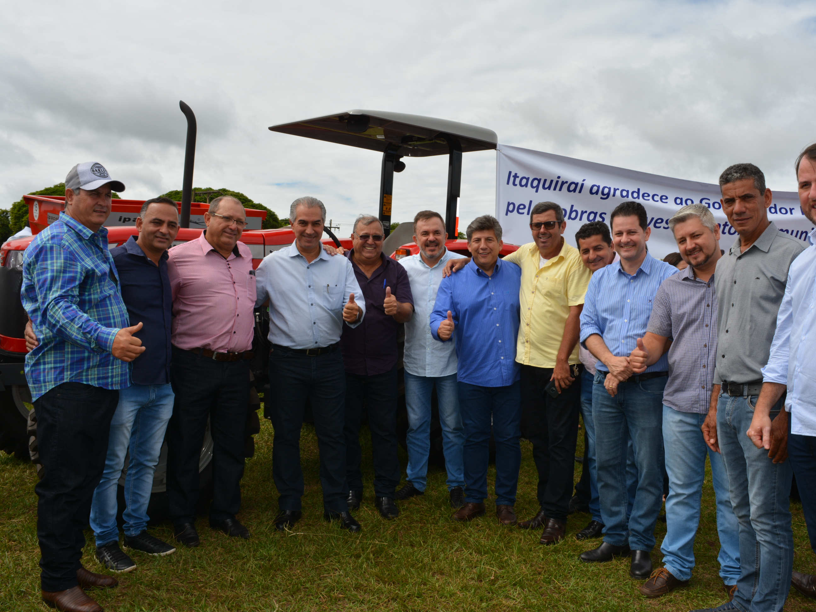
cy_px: 310
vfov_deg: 46.8
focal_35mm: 30
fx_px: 707
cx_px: 466
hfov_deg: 59.7
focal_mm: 18
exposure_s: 1/200
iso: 100
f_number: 11
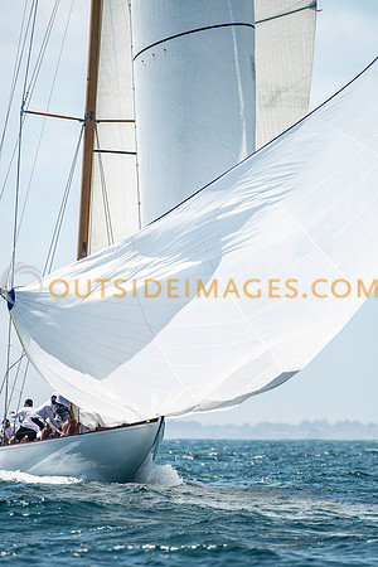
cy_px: 284
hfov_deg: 2.3
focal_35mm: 600
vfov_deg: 3.4
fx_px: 9449
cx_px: 189
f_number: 5
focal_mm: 400
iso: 400
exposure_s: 1/3200
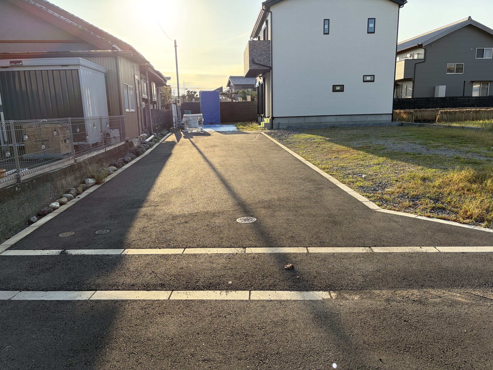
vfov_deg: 53.1
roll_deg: +1.9
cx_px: 246
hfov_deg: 67.3
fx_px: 370
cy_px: 185
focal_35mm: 26
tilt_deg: -11.1
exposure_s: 1/1337
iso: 64
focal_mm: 5.96
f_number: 1.6
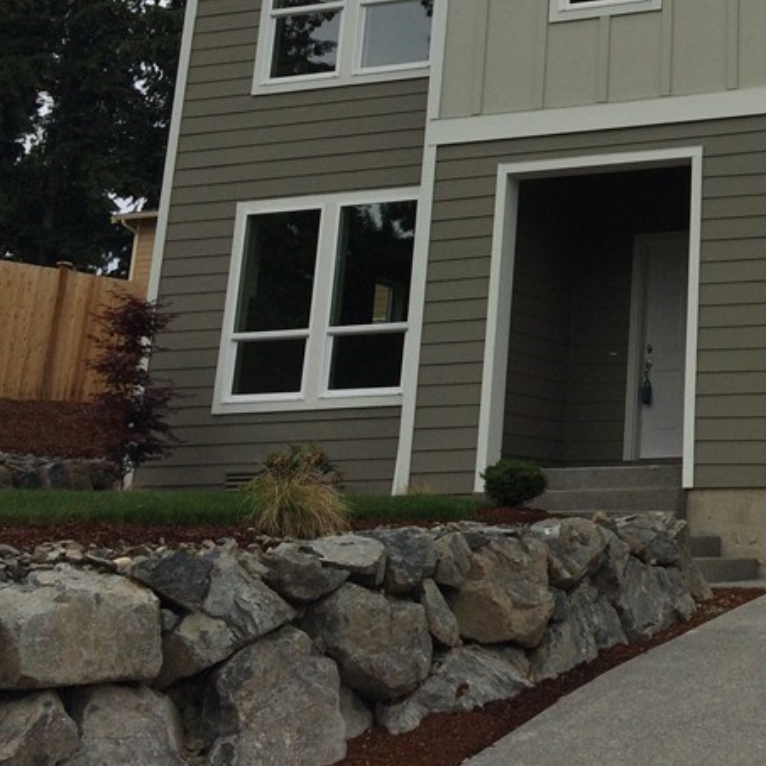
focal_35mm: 58
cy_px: 125
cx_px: 834
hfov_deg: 27.2
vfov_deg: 28.7
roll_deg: +0.7
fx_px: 1452
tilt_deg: +15.5
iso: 32
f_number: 2.2
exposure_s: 1/2415
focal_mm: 4.15
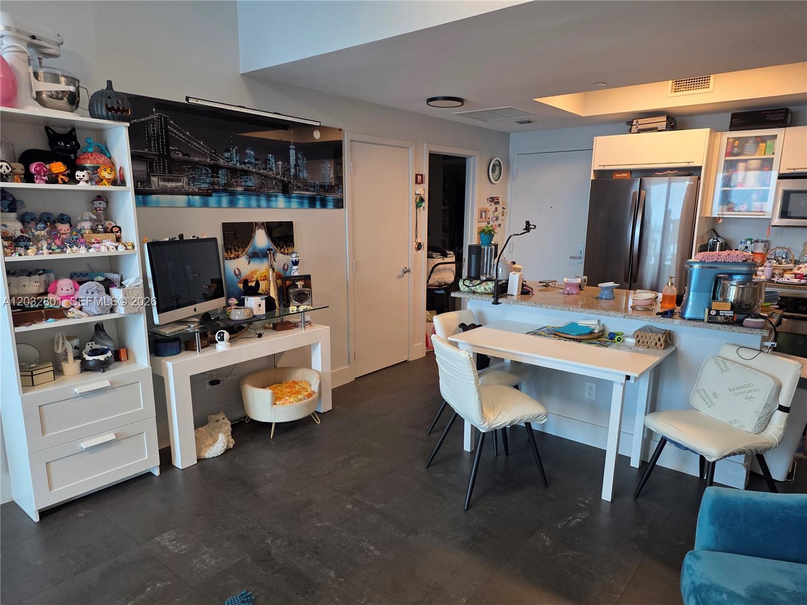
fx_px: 536
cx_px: 404
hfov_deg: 73.9
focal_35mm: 23
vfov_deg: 58.9
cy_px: 302
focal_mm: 6.25
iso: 200
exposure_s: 1/120
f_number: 1.7
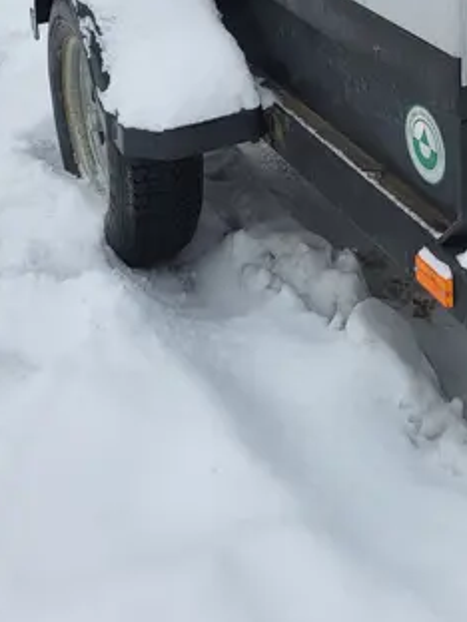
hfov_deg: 22.6
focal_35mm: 61
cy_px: -71
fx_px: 1097
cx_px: 523
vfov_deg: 28.6
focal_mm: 5.4
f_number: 1.8
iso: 40
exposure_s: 1/545
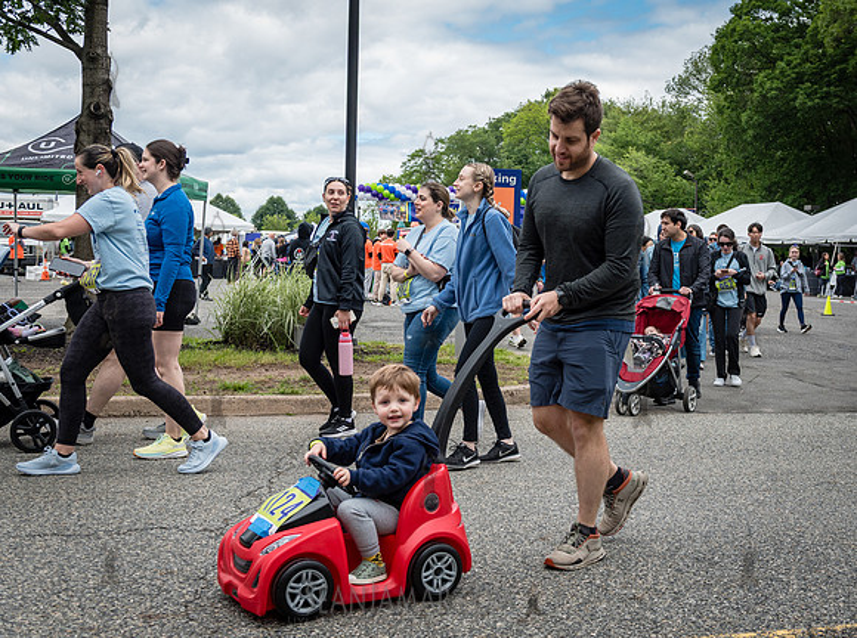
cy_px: 309
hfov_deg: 43.2
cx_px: 529
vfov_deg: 33.1
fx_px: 1075
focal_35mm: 44
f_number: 4
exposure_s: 1/1250
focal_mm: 35
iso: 400
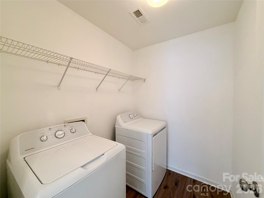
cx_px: 132
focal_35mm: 14
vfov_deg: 85.7
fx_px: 107
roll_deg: +1.0
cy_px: 99
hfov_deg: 102.1
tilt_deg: -1.7
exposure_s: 1/60
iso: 400
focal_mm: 2.22
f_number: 2.2
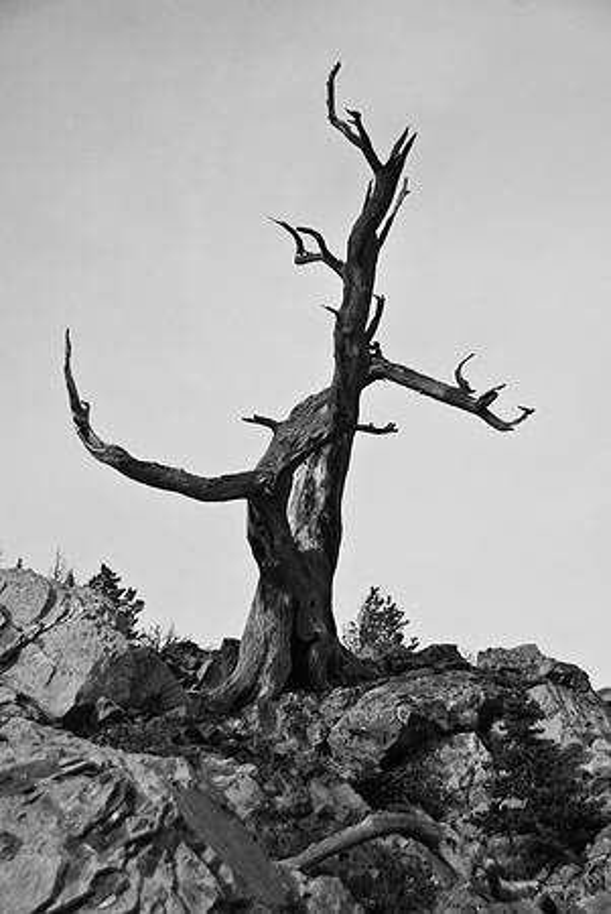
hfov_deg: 19.0
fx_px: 1829
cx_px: 306
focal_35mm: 72
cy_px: 457
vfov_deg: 28.0
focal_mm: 48
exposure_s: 1/200
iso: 100
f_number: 5.6
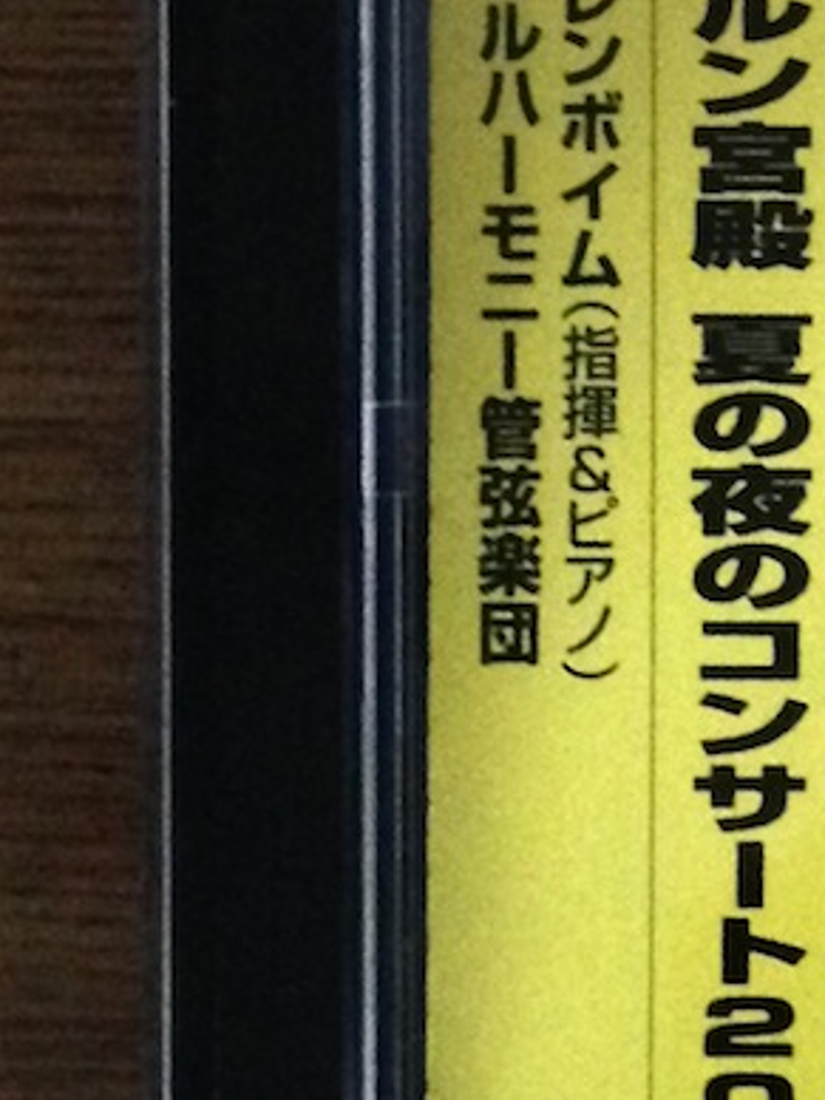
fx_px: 4322
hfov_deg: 10.3
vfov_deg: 14.5
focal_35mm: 136
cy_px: 363
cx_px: 1491
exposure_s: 1/15
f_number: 2.4
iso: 800
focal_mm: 4.12
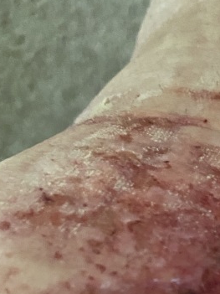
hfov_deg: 17.8
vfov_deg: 22.9
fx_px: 670
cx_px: 257
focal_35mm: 79
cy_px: 343
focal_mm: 4.25
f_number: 1.8
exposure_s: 1/30
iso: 800
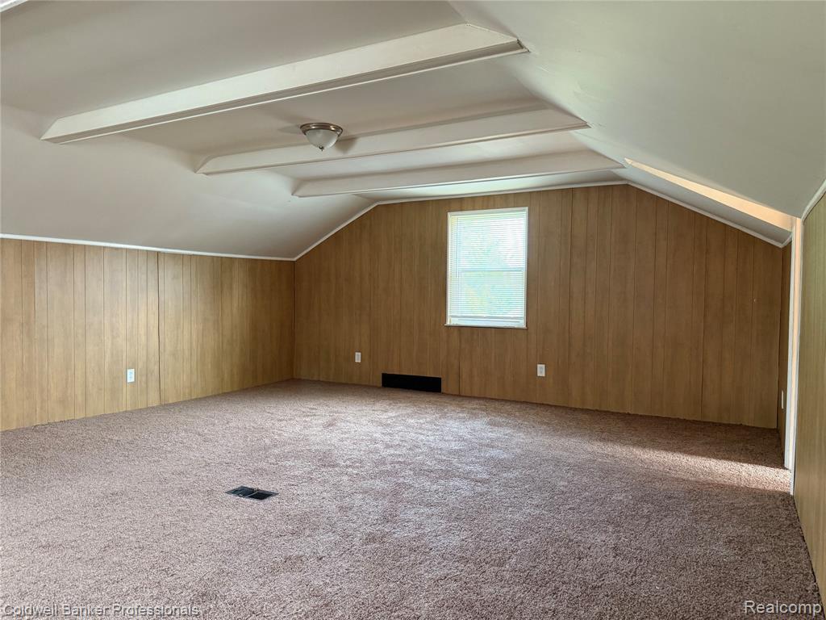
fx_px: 573
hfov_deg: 71.6
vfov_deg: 56.8
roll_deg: -1.0
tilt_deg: -1.4
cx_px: 413
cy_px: 310
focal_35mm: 24
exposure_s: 1/60
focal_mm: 6.76
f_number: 1.78
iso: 400
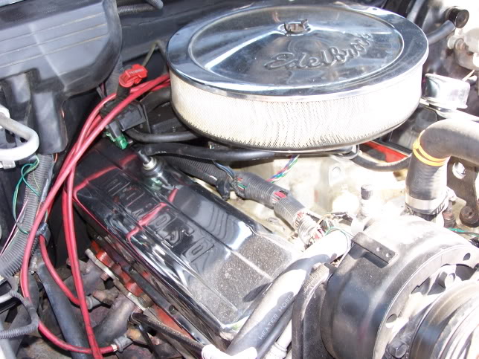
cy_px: 180
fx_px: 775
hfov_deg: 34.3
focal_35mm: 56
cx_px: 240
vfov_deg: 26.1
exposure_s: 1/60
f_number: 3.1
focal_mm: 9.3
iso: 140
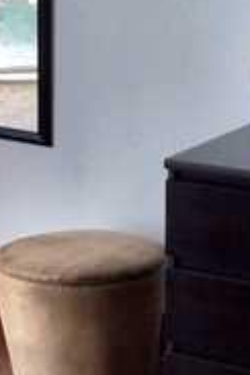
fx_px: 1375
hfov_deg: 10.4
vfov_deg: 15.5
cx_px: 78
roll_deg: +1.7
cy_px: 174
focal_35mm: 132
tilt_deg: -12.3
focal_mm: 4.15
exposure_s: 1/120
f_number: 2.2
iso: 50
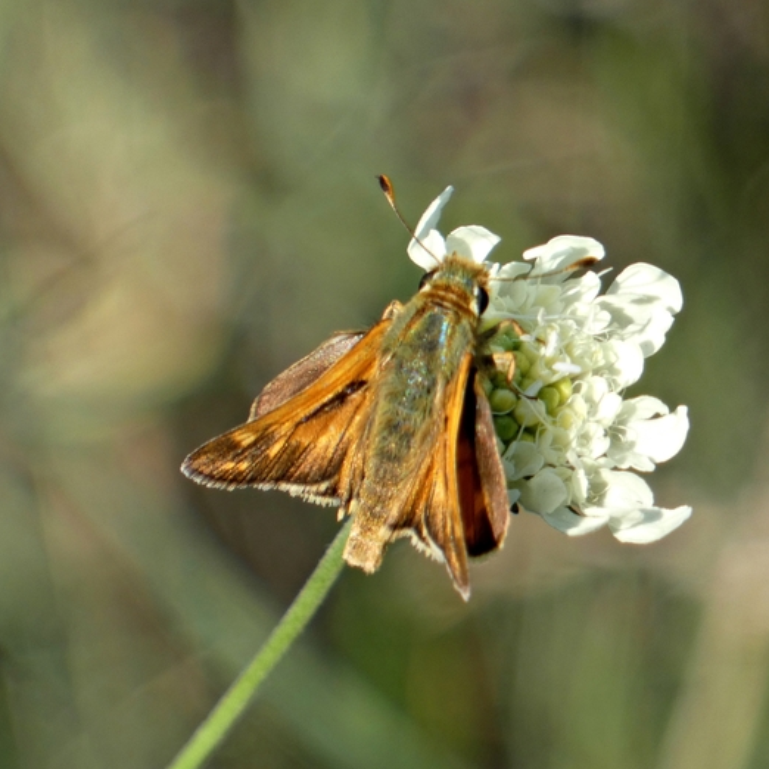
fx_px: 41822
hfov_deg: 1.1
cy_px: 463
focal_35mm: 1664
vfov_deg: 1.1
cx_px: 443
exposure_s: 1/250
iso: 100
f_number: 5.8
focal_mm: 206.4
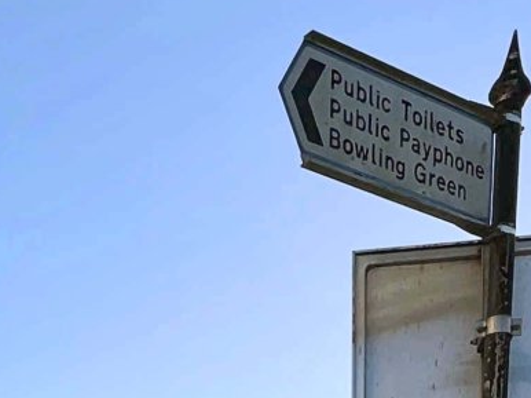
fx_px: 1058
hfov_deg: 27.7
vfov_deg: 14.9
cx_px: 125
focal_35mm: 69
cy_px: 906
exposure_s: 1/469
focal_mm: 1.57
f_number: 1.8
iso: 32
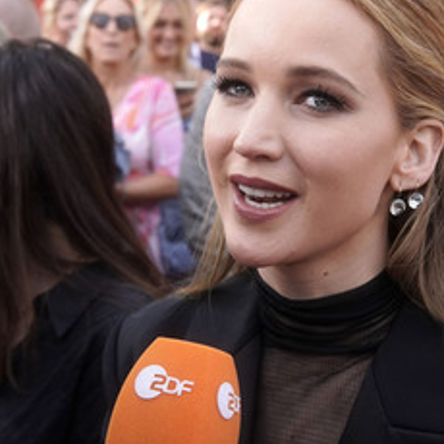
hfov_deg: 23.0
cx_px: 254
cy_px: 201
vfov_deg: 23.0
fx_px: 1088
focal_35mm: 75
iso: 640
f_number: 5
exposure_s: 1/500
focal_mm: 30
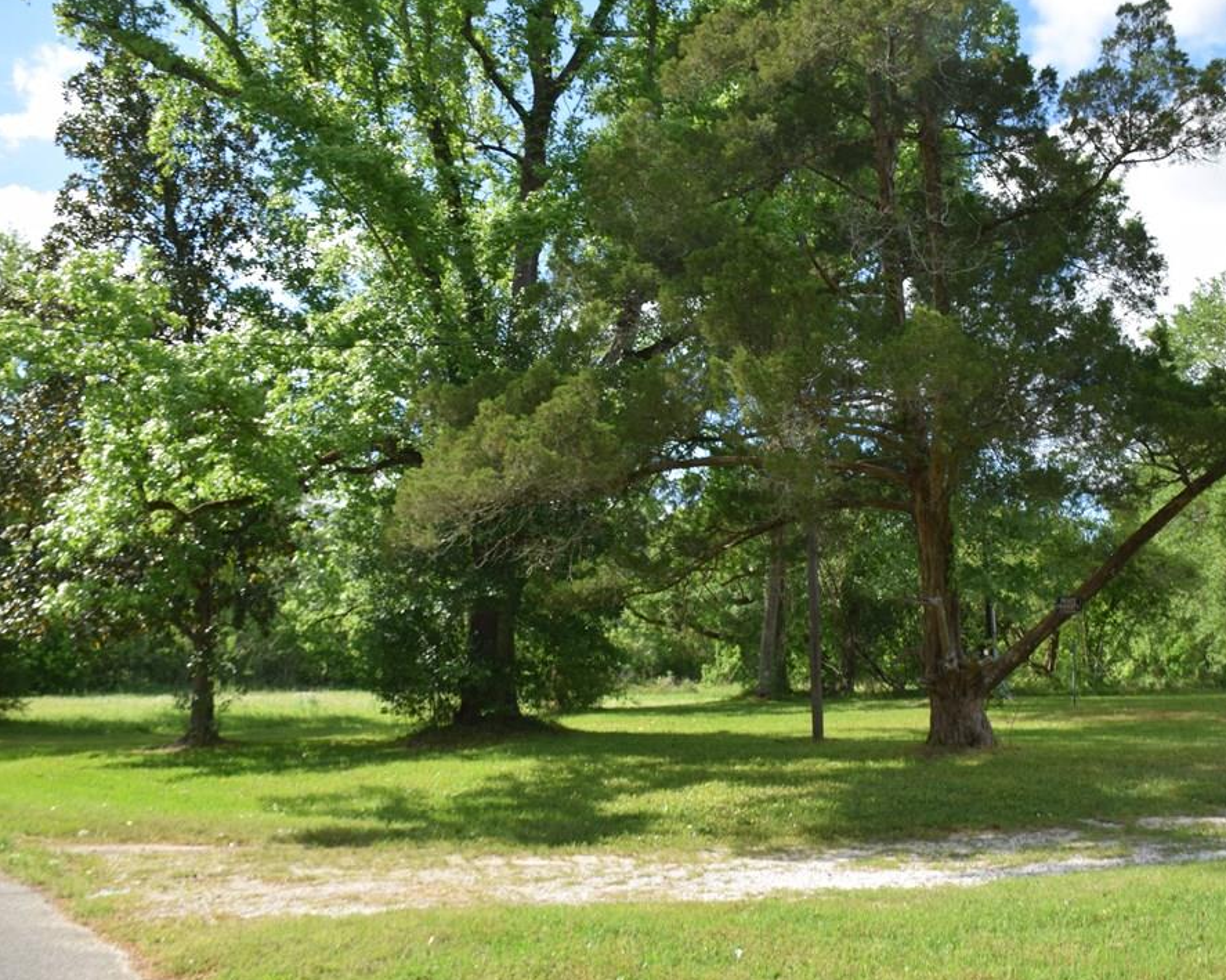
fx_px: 1124
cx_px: 725
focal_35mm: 31
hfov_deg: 56.8
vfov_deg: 47.1
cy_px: 491
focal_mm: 18
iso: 100
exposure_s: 1/200
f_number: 7.1
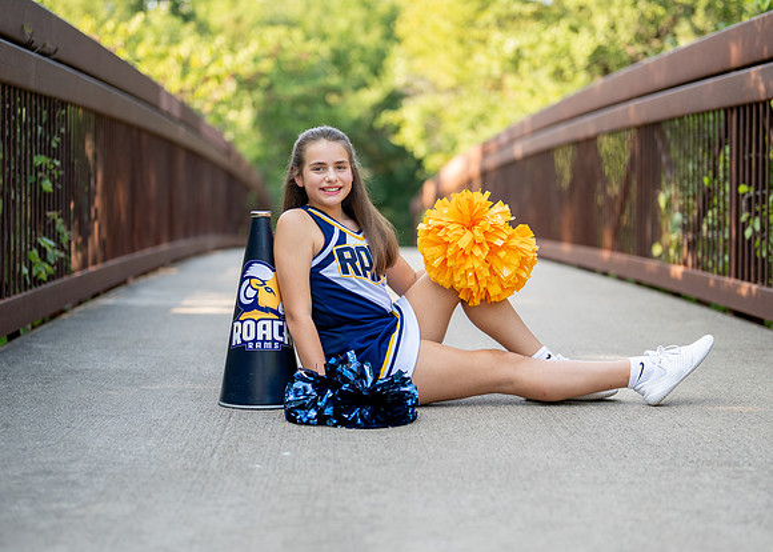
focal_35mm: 68
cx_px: 380
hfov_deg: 29.2
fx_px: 1484
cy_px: 289
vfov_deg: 21.1
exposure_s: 1/640
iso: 100
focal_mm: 50
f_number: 1.2
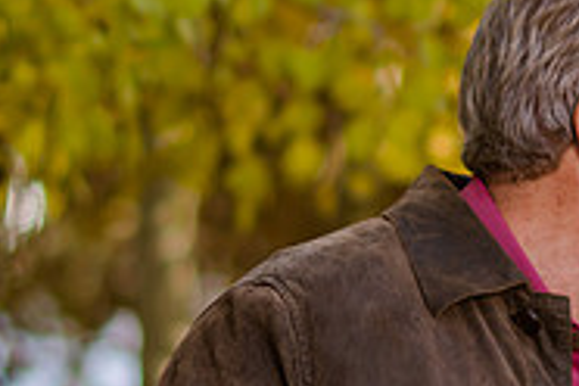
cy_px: 322
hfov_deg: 4.2
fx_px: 7896
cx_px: 697
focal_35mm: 491
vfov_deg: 2.8
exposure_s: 1/640
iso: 100
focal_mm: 105
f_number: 2
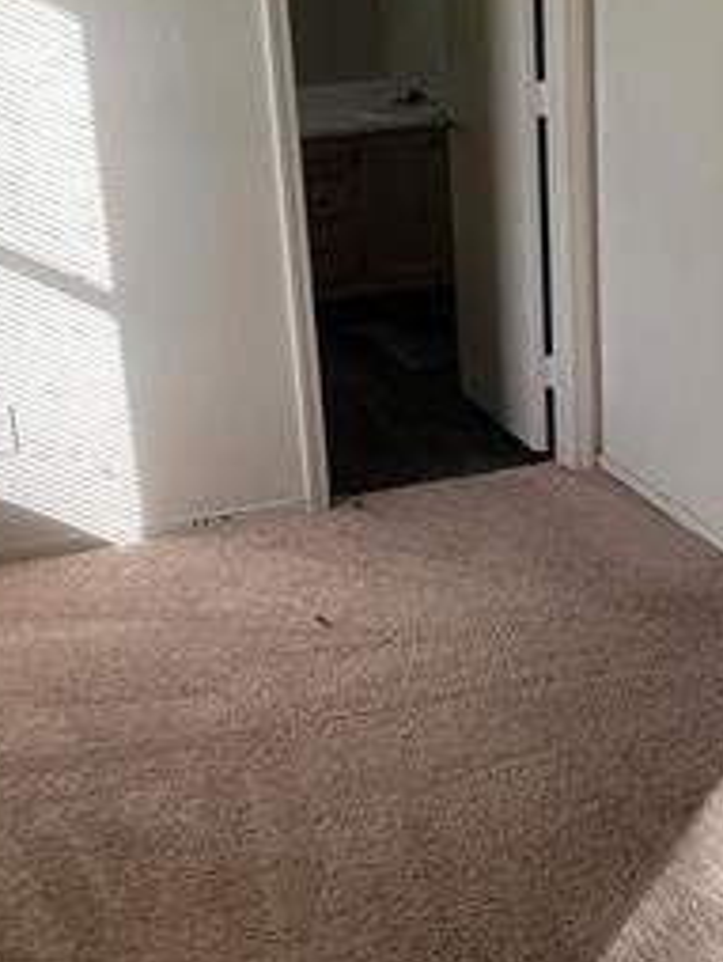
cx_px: 371
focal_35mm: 59
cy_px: 542
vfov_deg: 32.6
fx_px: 1640
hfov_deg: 24.9
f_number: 1.8
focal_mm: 7
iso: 64
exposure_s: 1/120
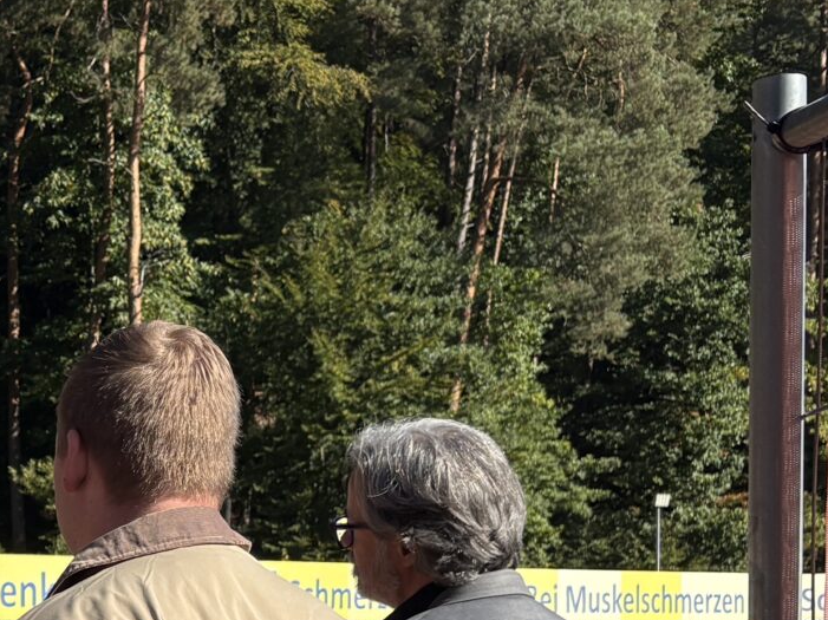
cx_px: -380
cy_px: 713
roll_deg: +1.6
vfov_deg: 15.1
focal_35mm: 95
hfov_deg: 18.5
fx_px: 2271
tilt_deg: +0.4
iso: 64
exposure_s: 1/2639
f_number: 1.6
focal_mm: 5.96
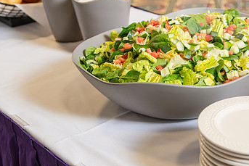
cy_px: 66
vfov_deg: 17.9
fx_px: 526
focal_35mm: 76
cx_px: 155
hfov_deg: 26.6
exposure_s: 1/80
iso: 400
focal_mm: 45
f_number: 3.5
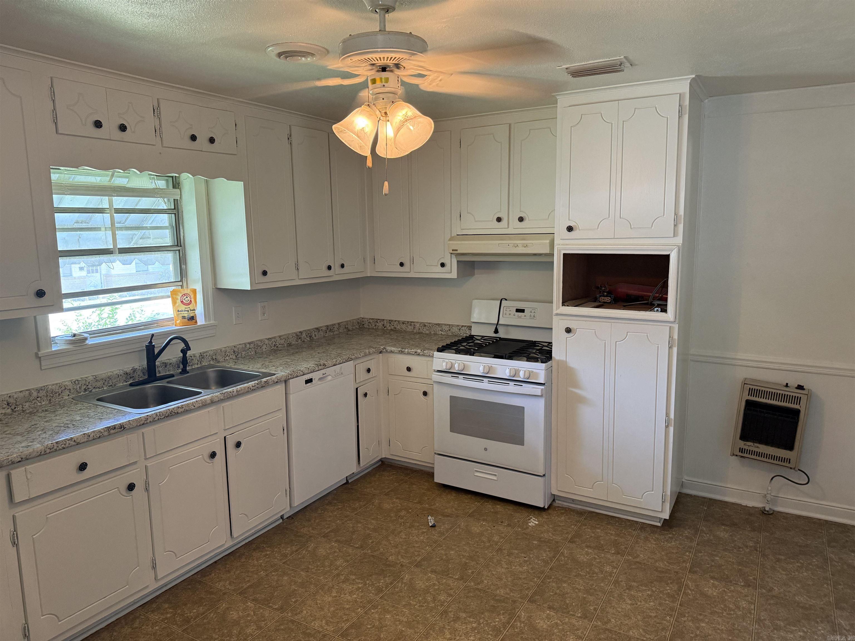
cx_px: 428
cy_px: 320
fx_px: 593
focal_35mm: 24
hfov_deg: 71.6
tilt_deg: -8.0
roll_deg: +0.5
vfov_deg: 56.8
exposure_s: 1/60
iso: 320
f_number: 1.78
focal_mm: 6.76
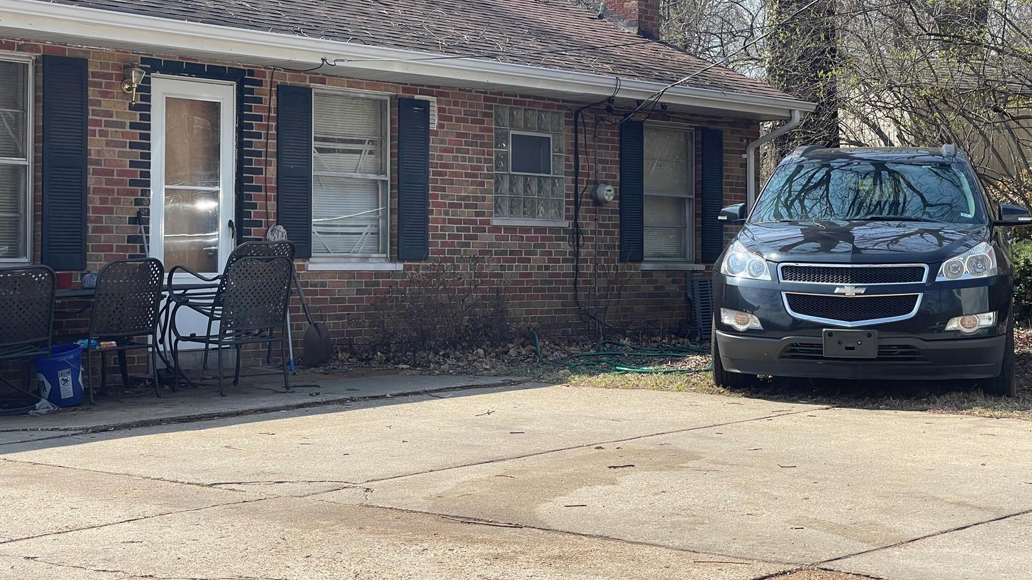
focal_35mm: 70
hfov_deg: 30.2
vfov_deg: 17.2
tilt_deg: +0.4
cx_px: 516
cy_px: 211
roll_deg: -0.4
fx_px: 1915
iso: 20
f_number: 2.2
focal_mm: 7.5
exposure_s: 1/637
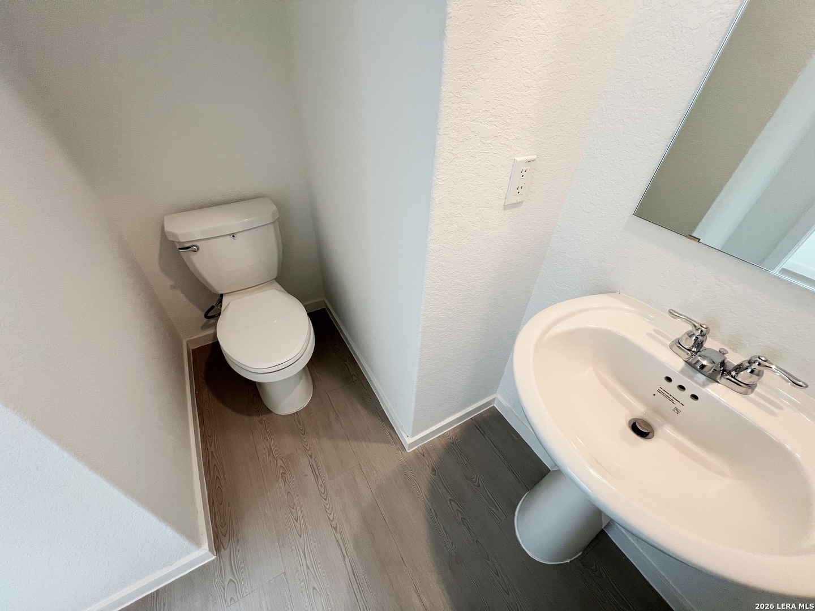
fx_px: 306
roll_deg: -3.2
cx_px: 408
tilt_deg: -40.7
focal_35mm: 13
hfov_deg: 106.2
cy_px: 306
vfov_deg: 89.9
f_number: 1.8
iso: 125
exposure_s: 1/120
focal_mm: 1.57
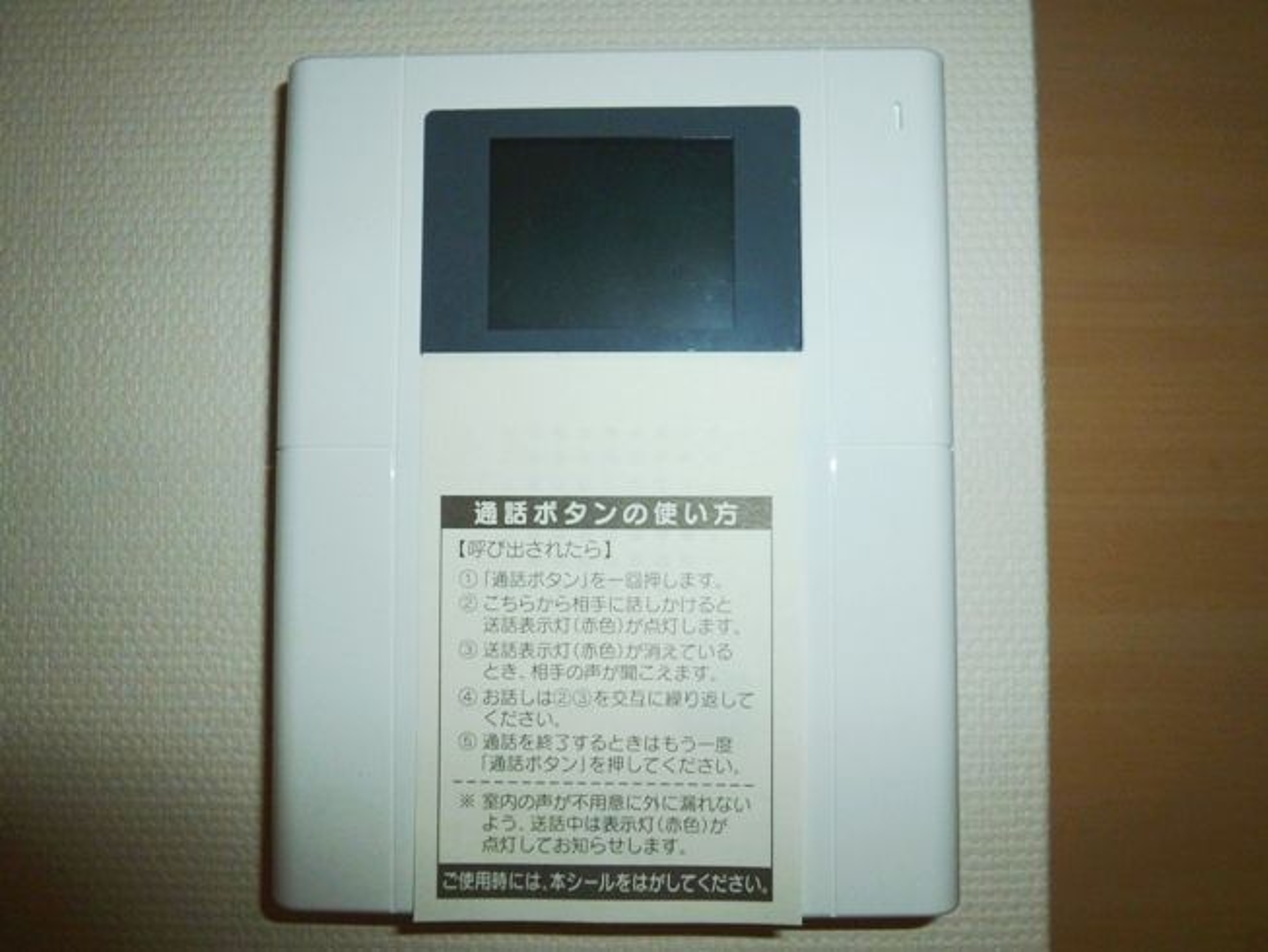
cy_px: 476
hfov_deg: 71.6
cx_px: 634
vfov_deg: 56.8
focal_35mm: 24
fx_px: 879
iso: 125
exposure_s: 1/125
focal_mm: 4.3
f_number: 2.5
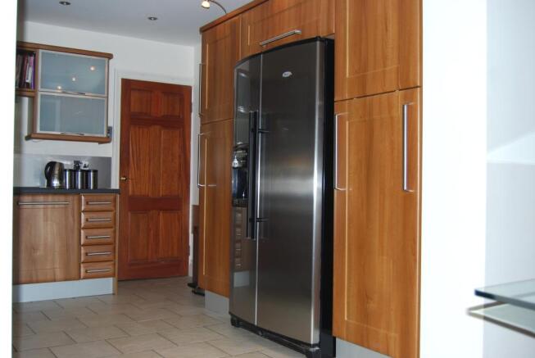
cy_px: 179
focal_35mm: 36
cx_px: 268
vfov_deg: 37.0
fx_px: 536
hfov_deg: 53.1
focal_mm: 24
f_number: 4
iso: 200
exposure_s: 1/60
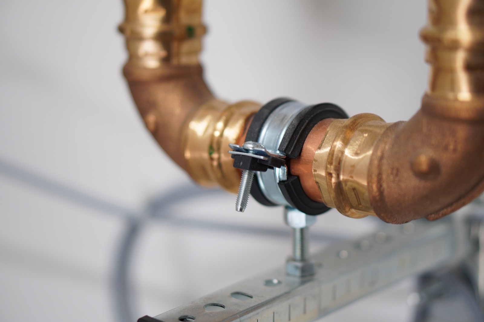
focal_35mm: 75
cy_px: 161
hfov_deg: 27.0
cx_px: 242
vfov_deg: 18.2
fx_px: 1008
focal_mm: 50
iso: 250
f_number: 1.8
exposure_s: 1/60
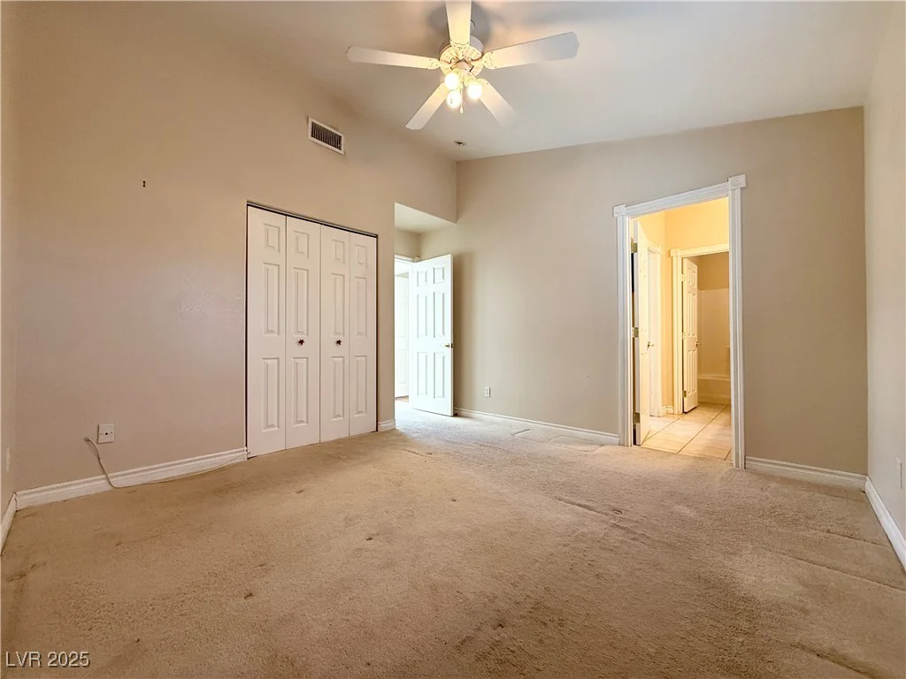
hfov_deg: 102.1
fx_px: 366
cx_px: 453
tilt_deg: +0.4
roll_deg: -0.3
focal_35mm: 14
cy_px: 340
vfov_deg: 85.7
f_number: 2.2
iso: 200
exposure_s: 1/120
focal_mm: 2.22
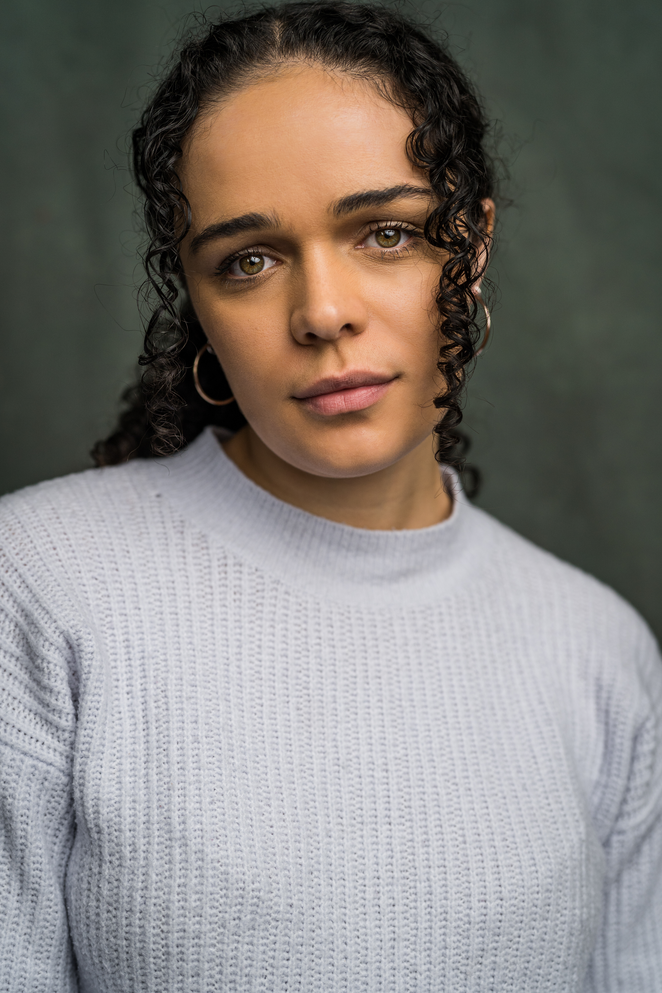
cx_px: 331
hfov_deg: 27.0
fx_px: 1379
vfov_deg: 39.6
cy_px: 496
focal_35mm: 50
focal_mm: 50
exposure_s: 1/200
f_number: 2.2
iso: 250
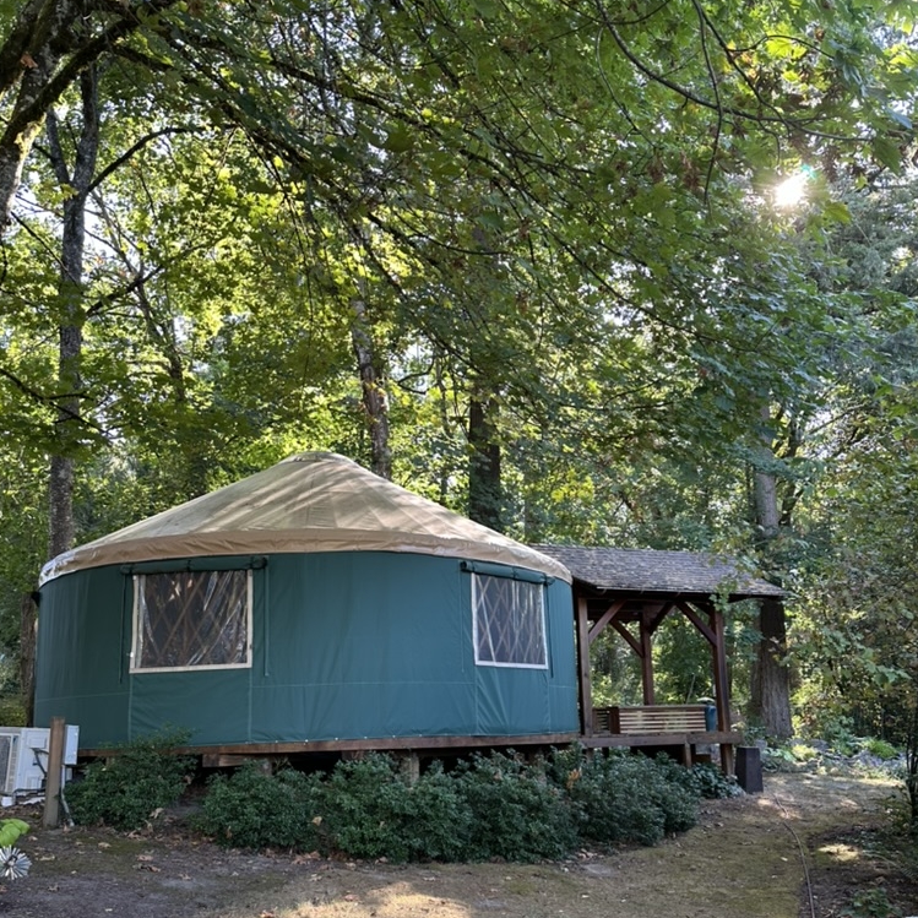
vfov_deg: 54.8
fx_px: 870
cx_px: 451
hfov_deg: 55.6
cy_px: 590
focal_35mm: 29
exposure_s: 1/121
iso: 100
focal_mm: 6.86
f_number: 1.78
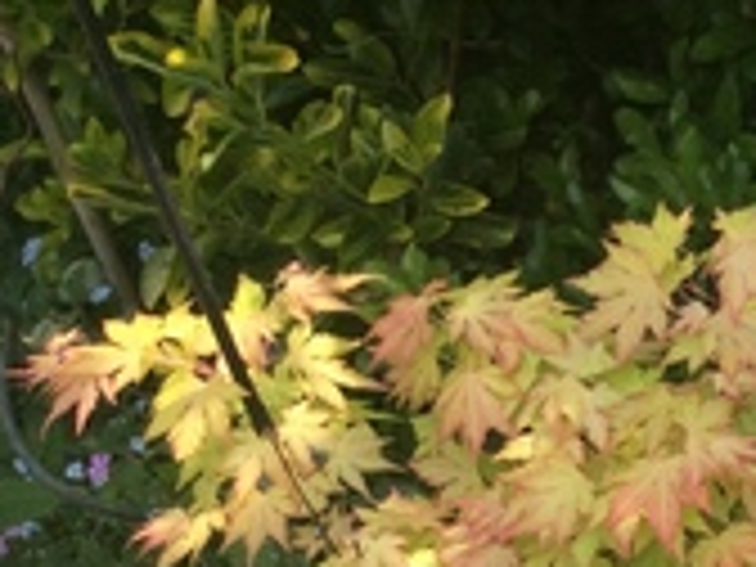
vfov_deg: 12.1
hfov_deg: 15.5
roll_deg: +12.1
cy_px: 976
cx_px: 1242
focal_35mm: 114
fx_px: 2490
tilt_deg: -38.9
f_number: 2.4
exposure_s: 1/457
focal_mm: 3.3
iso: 32
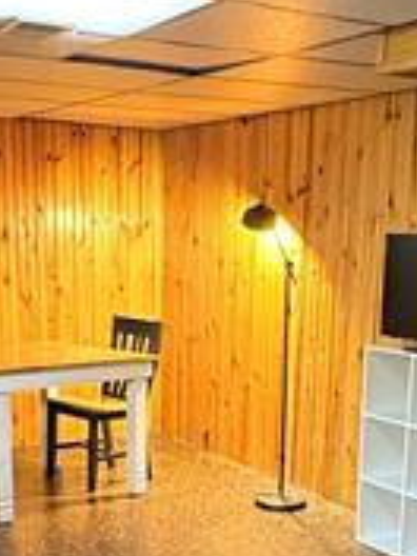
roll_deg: -1.0
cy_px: 515
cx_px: 224
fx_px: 980
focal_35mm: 61
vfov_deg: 30.1
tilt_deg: -15.8
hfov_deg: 24.0
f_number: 2.2
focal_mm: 2.22
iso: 1000
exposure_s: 1/30
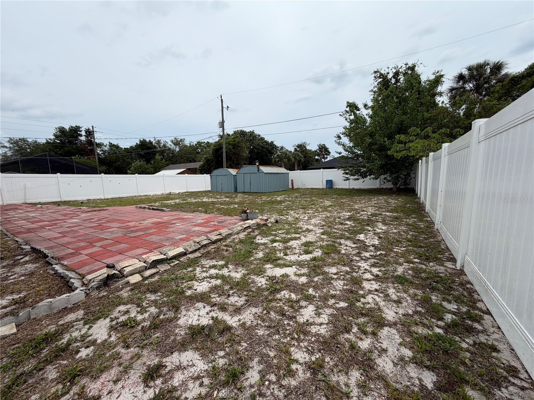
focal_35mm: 14
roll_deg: +3.5
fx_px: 216
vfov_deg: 85.7
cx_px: 267
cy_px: 200
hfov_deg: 102.1
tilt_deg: -6.4
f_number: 2.2
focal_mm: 2.22
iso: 20
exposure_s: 1/1368
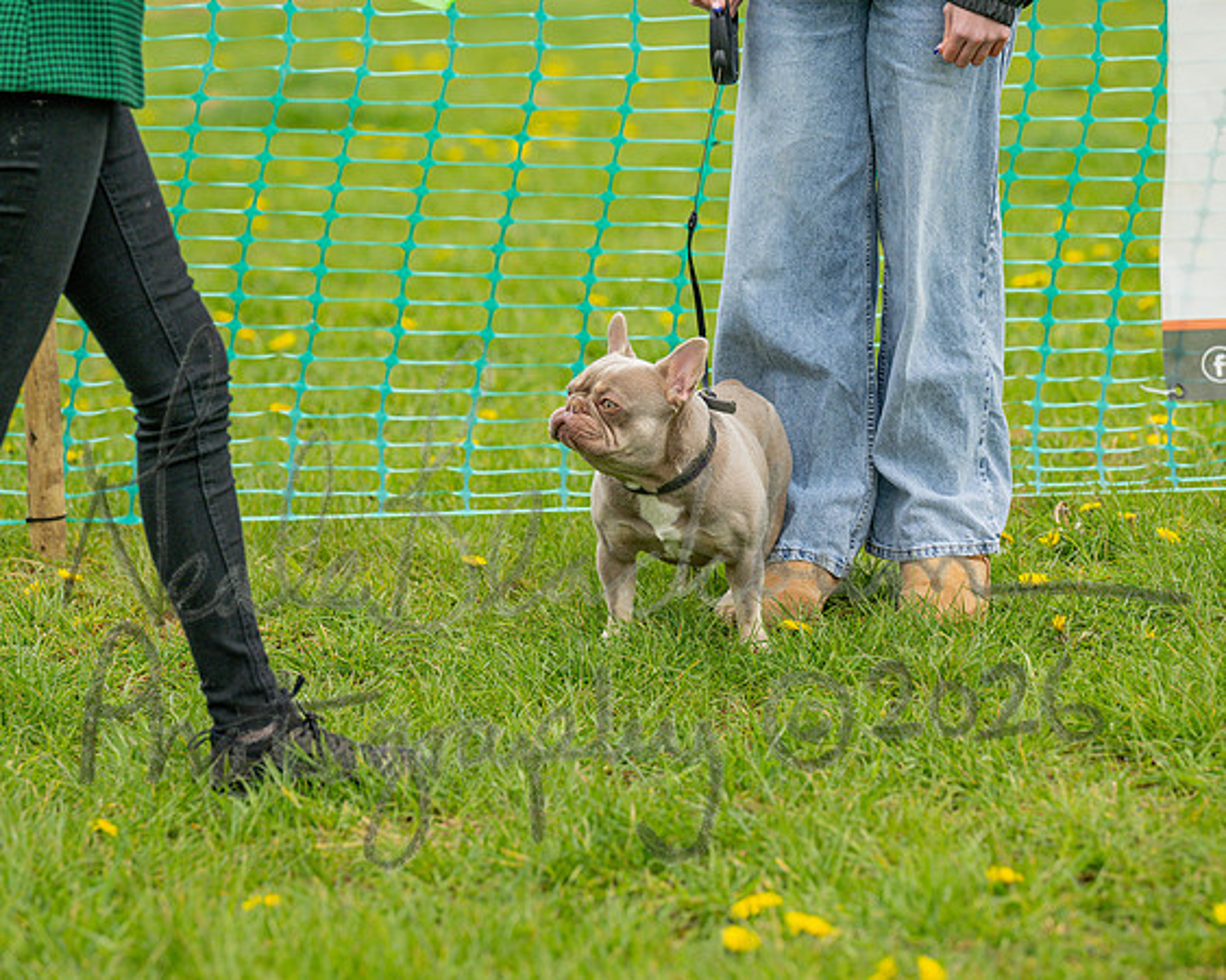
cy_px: 490
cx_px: 618
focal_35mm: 175
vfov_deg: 8.8
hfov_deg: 11.1
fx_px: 6332
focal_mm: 155
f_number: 4.5
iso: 400
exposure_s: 1/2000
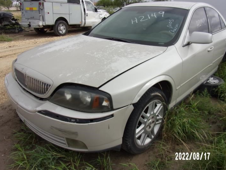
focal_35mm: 27
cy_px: 82
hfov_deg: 65.3
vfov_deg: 51.3
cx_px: 120
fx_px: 176
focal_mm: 4.3
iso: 80
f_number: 3.3
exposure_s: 1/950
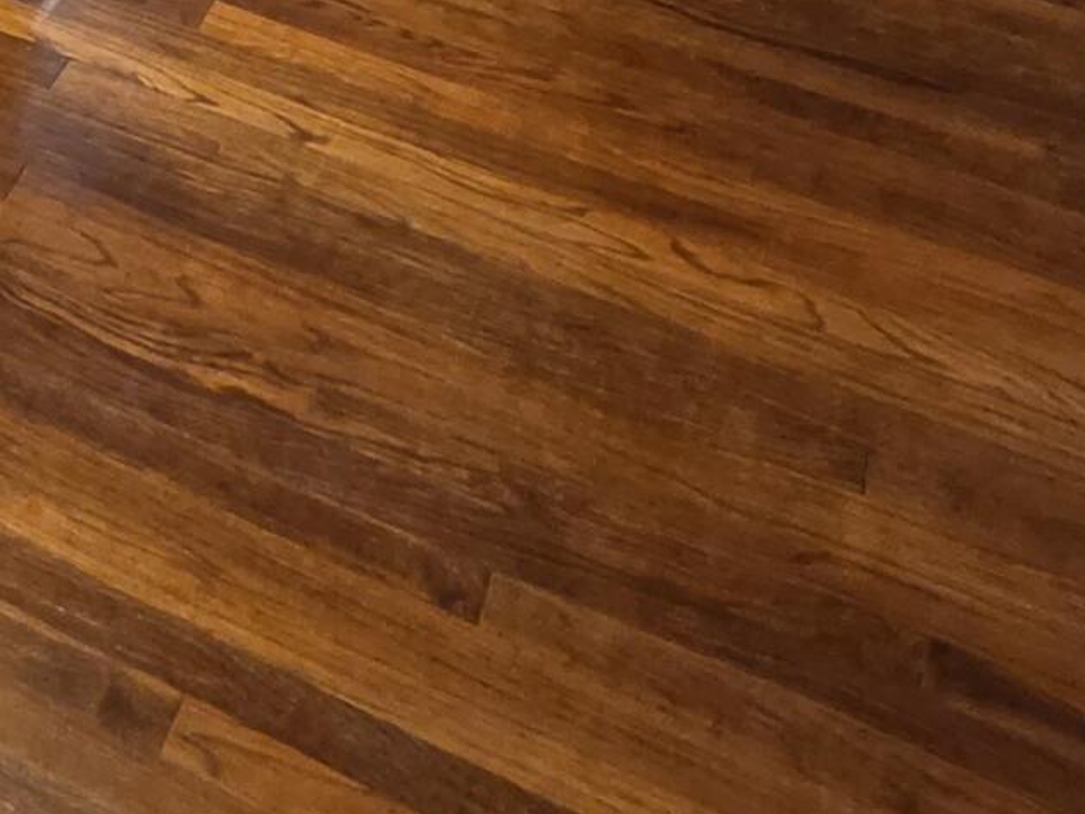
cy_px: -823
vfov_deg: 17.2
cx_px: -255
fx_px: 1944
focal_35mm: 62
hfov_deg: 27.1
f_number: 2.2
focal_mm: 2.2
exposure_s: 1/60
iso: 400
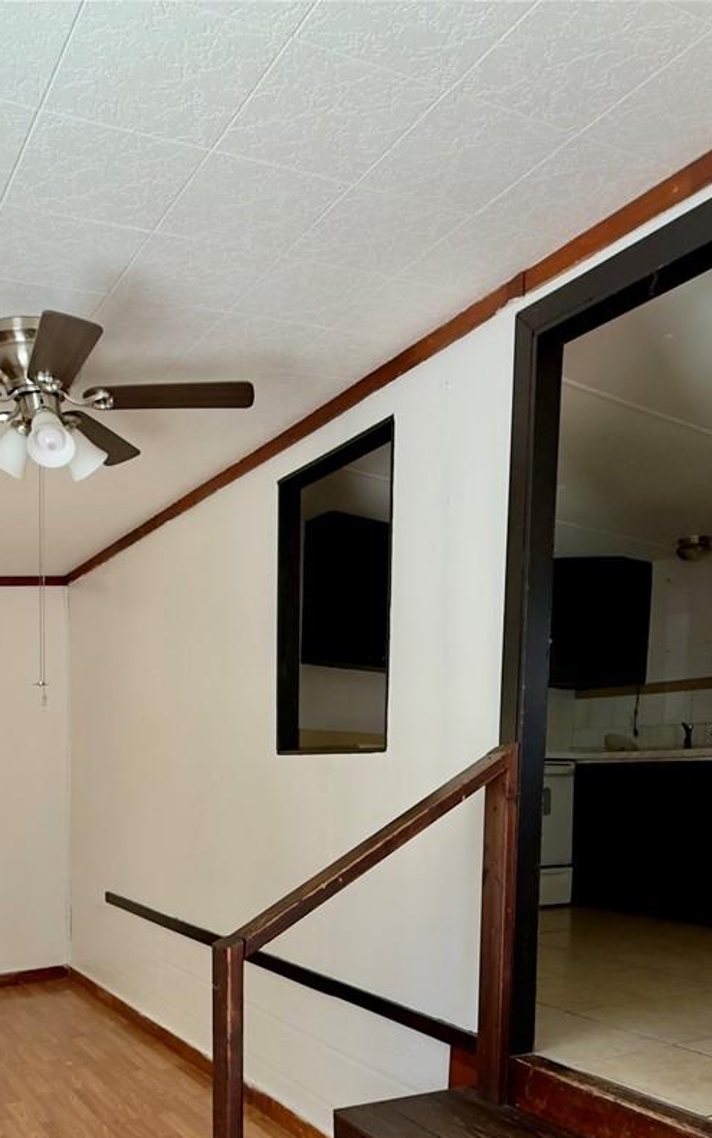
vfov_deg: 59.3
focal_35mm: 30
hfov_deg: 41.9
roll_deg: -1.4
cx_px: 371
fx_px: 931
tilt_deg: -4.5
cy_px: 862
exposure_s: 1/121
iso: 80
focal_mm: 2.22
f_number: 2.2
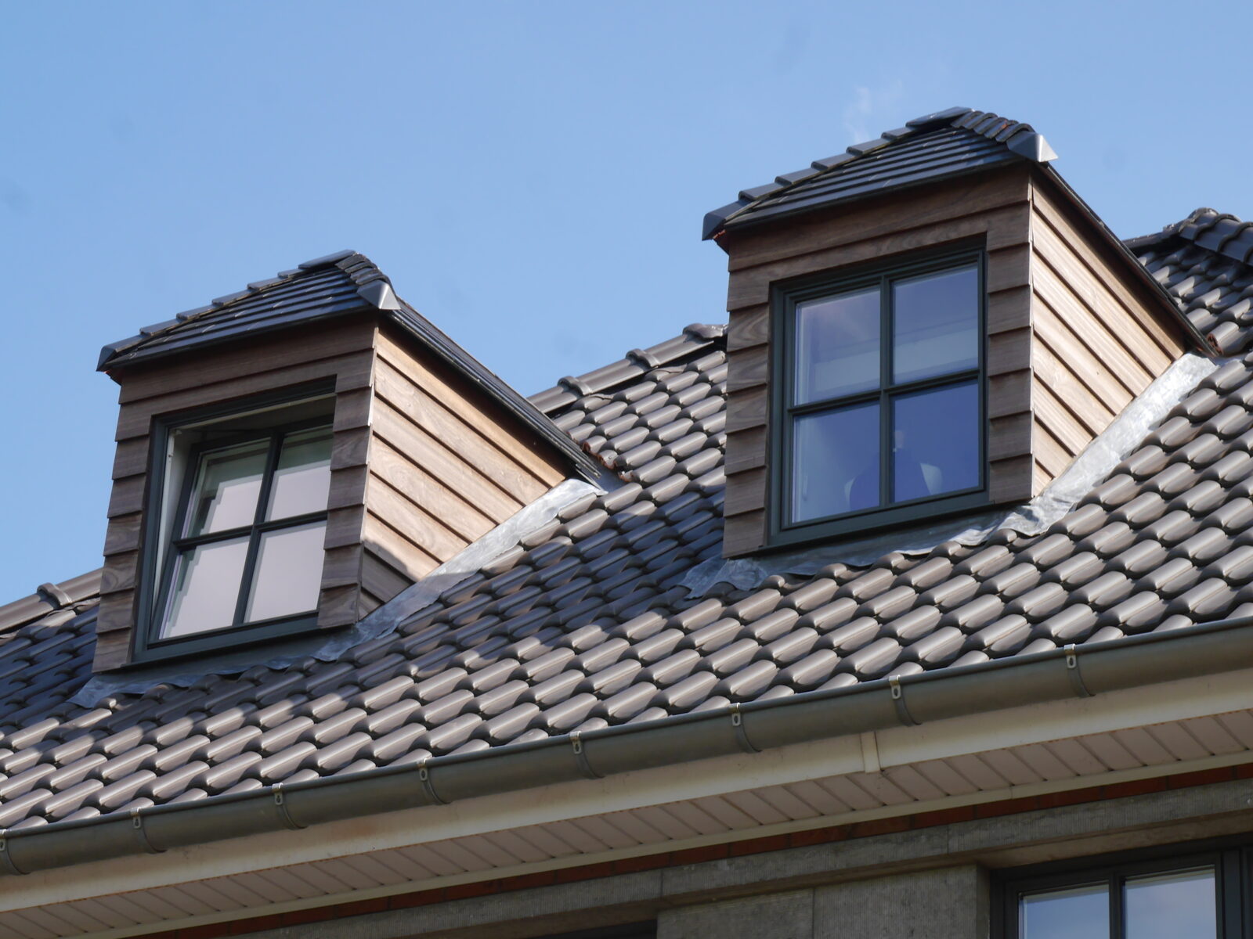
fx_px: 4126
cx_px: 626
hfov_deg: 17.3
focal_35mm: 114
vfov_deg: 13.0
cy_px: 470
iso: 320
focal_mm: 57
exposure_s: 1/125
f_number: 14
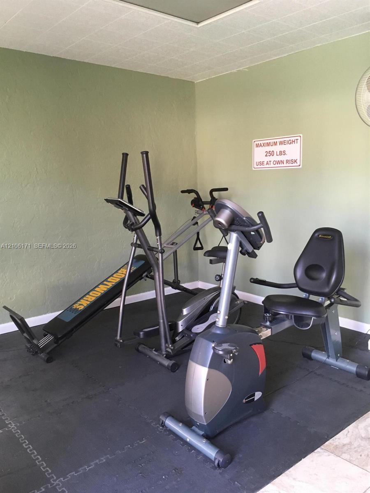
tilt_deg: -9.1
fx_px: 413
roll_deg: +0.9
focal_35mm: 29
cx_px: 185
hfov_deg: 48.2
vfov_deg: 61.7
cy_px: 246
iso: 125
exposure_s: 1/30
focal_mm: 4.15
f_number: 2.2
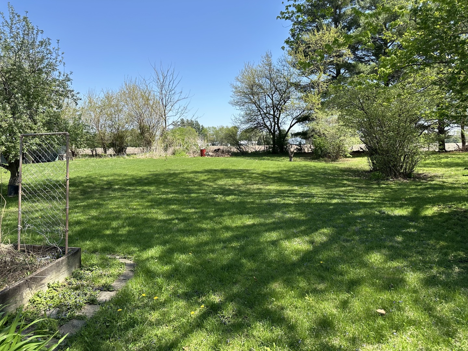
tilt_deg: -4.0
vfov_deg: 56.8
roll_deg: +1.0
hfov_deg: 71.6
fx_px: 324
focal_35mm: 24
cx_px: 234
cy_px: 176
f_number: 1.78
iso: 80
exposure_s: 1/1916
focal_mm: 6.86
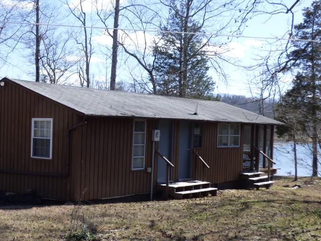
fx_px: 491
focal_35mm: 53
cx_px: 99
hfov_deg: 35.7
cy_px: 146
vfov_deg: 27.5
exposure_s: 1/500
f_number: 3.5
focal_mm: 6.47
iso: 100
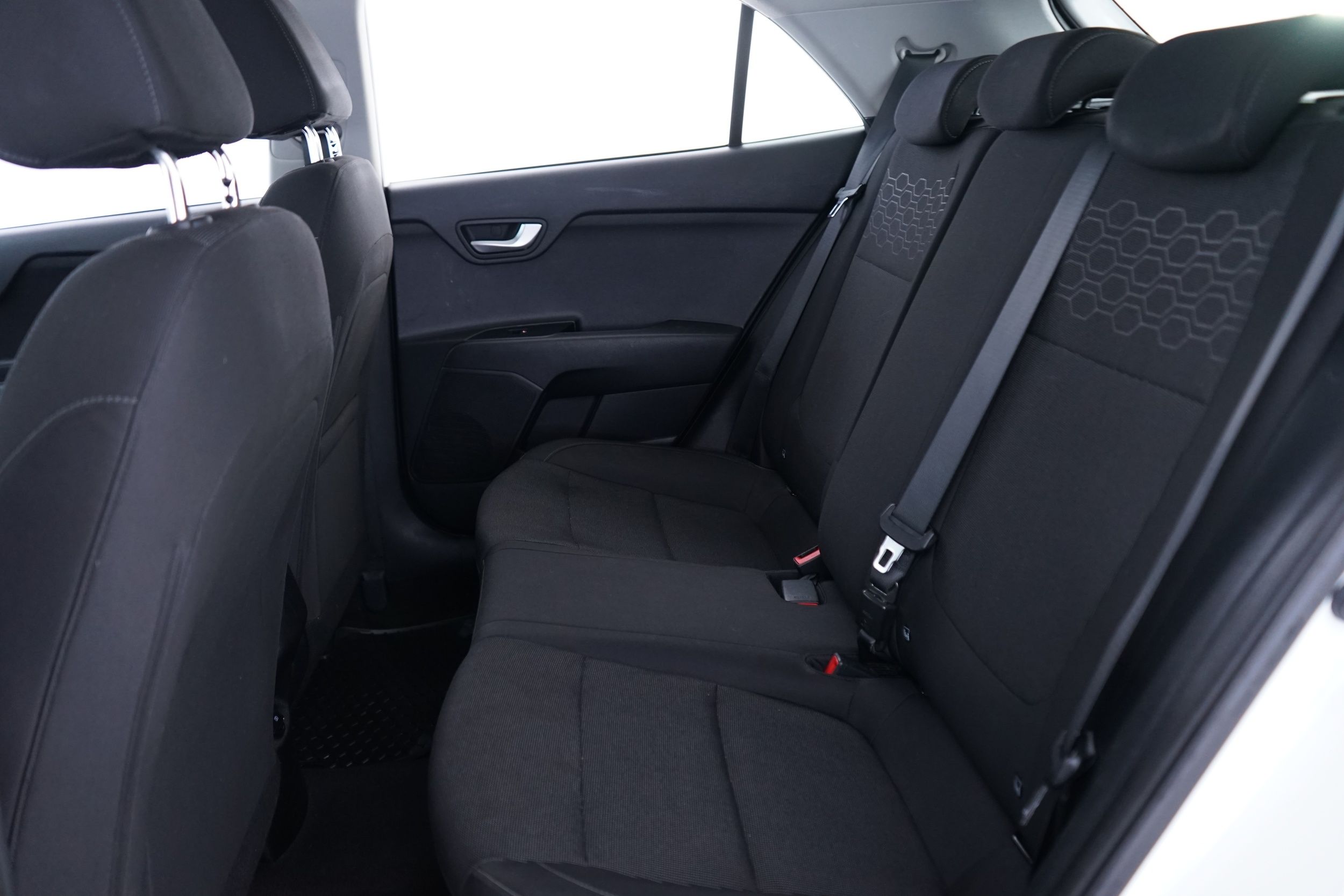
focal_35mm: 28
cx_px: 672
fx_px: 1045
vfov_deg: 46.4
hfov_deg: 65.5
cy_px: 448
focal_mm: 28
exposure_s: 1/10
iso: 1250
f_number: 3.5
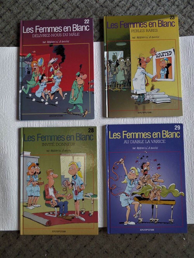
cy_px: 129
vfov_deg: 71.6
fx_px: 179
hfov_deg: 56.8
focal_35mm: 24
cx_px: 97
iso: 100
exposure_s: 1/45
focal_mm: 4
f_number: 3.2
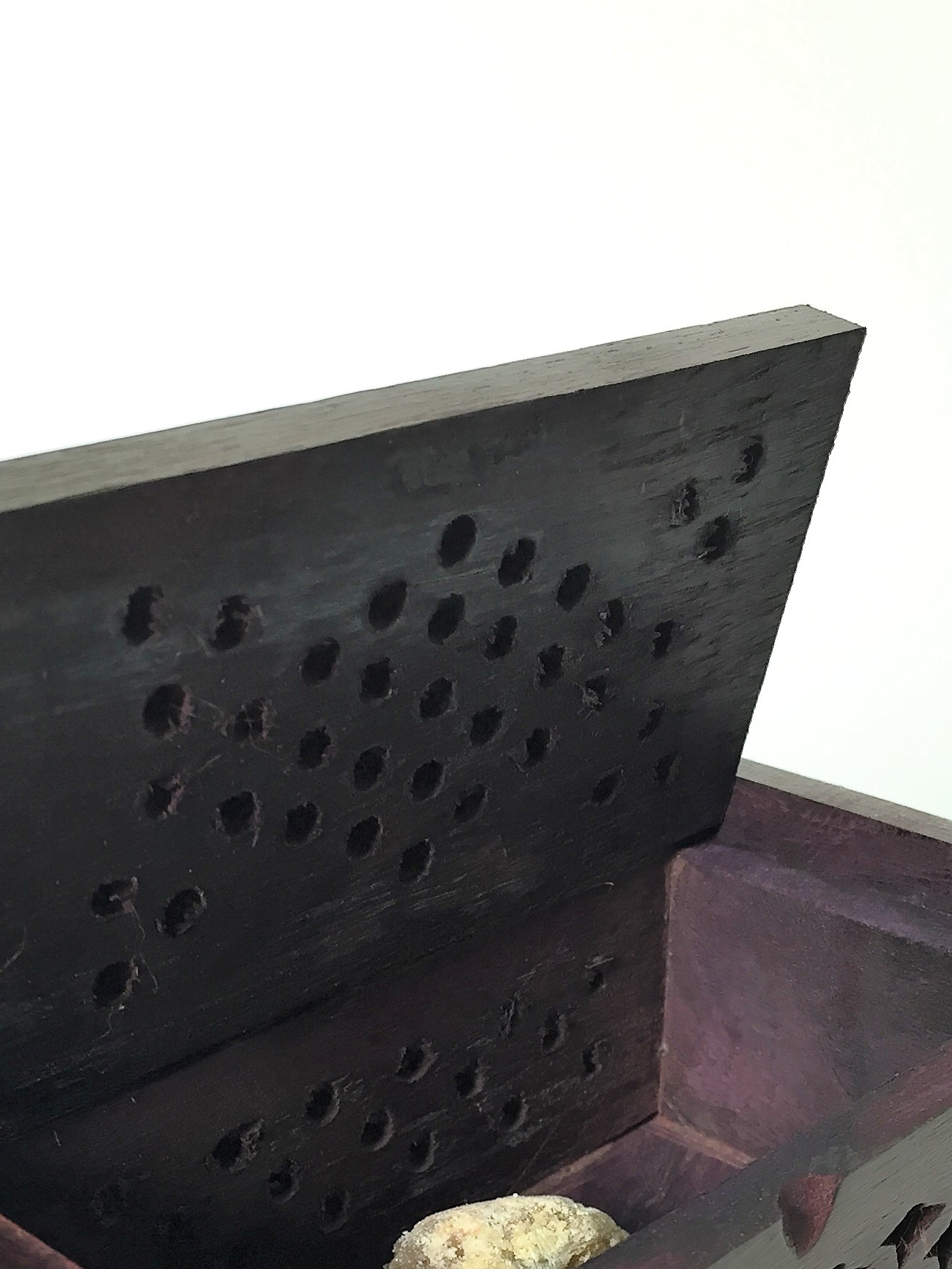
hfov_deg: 26.5
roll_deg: -0.9
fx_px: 2017
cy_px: 992
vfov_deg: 34.0
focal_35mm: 55
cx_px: 391
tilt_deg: -25.1
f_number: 2.2
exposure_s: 1/33
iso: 125
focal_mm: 4.15
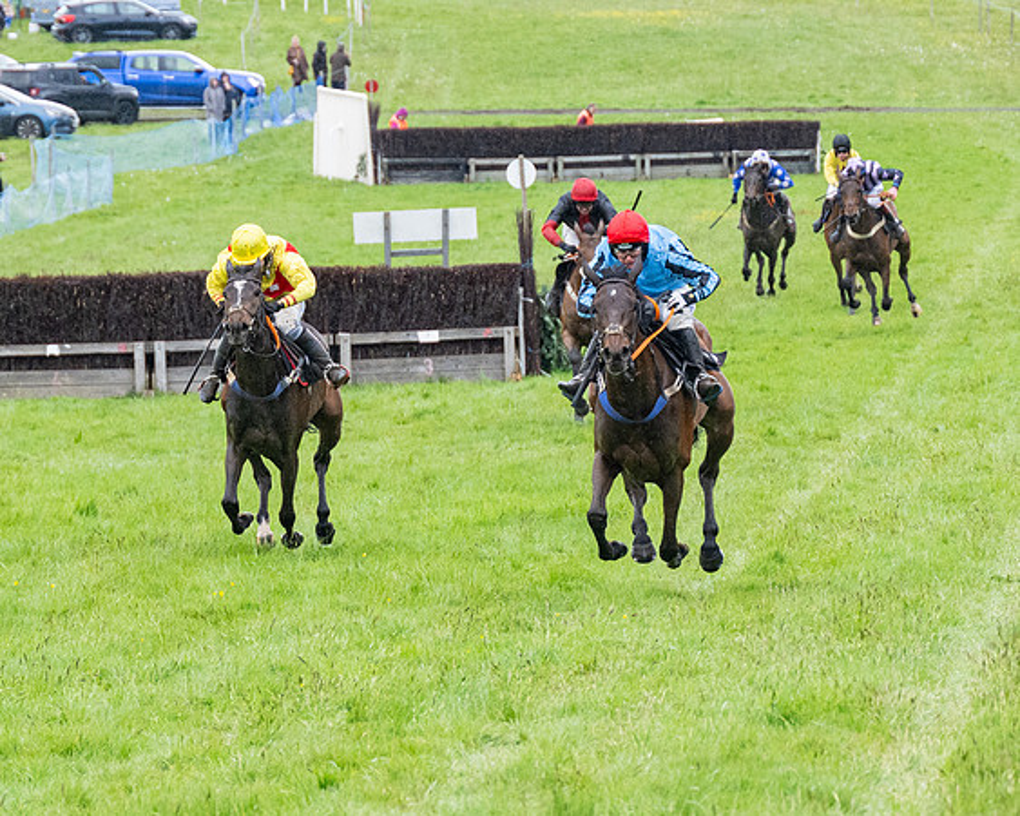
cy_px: 346
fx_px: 8561
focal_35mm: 284
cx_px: 535
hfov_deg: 6.8
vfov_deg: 5.5
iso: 1000
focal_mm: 110
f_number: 4
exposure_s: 1/1000
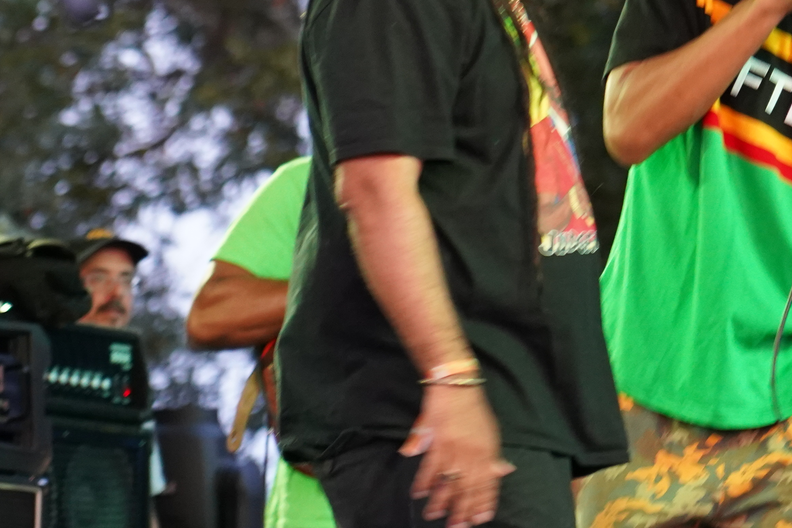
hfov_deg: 7.6
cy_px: -53
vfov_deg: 5.0
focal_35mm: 272
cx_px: 540
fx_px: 5984
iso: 3200
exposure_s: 1/160
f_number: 4
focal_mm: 105
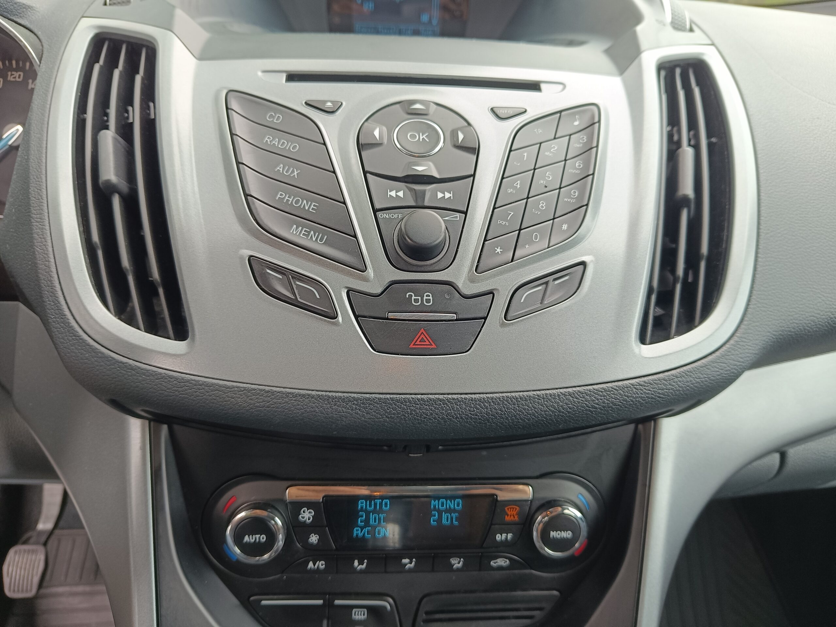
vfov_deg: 56.8
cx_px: 418
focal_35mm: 24
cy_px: 314
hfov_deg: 71.6
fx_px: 580
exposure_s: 1/101
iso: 167
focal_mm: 5.59
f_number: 1.88
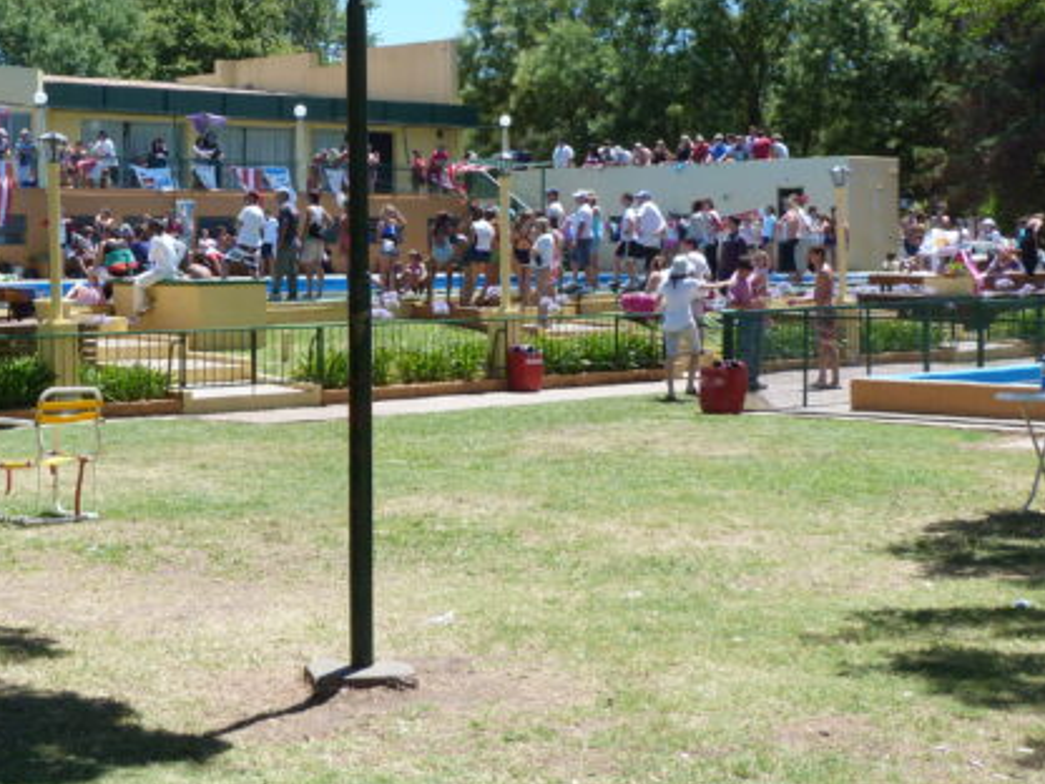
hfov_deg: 26.7
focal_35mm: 72
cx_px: 266
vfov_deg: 20.4
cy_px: 269
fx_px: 2174
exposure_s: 1/500
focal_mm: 7
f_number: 3.1
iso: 80
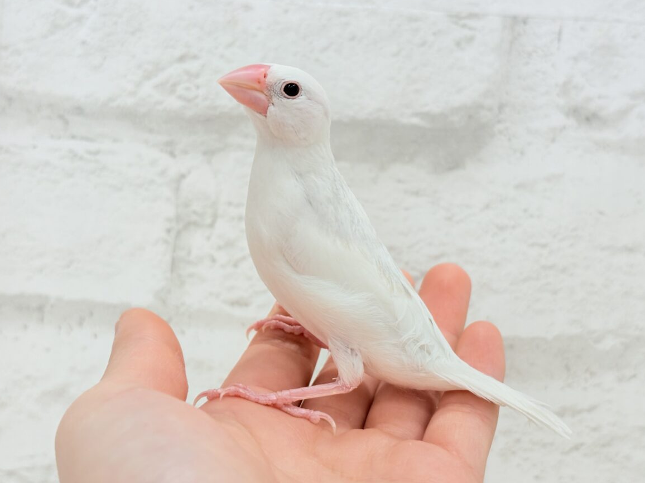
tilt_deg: -0.7
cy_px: 244
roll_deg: -3.0
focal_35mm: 54
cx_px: 326
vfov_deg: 27.0
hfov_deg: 35.5
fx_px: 1006
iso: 64
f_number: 1.6
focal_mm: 5.96
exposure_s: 1/100
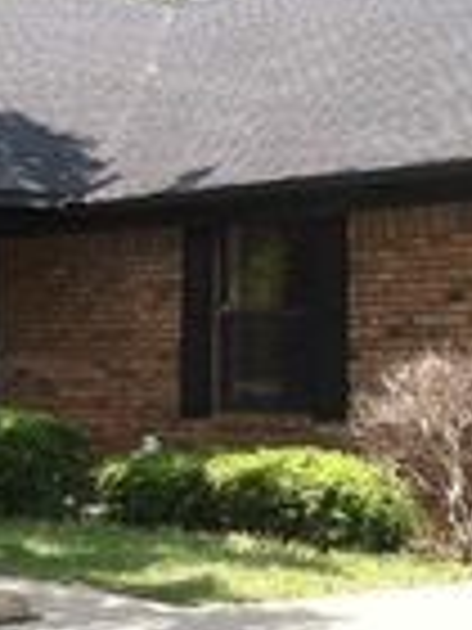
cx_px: 279
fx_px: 2273
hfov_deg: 11.9
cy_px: 288
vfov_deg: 15.8
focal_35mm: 125
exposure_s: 1/349
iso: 80
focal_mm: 3.85
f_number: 2.8
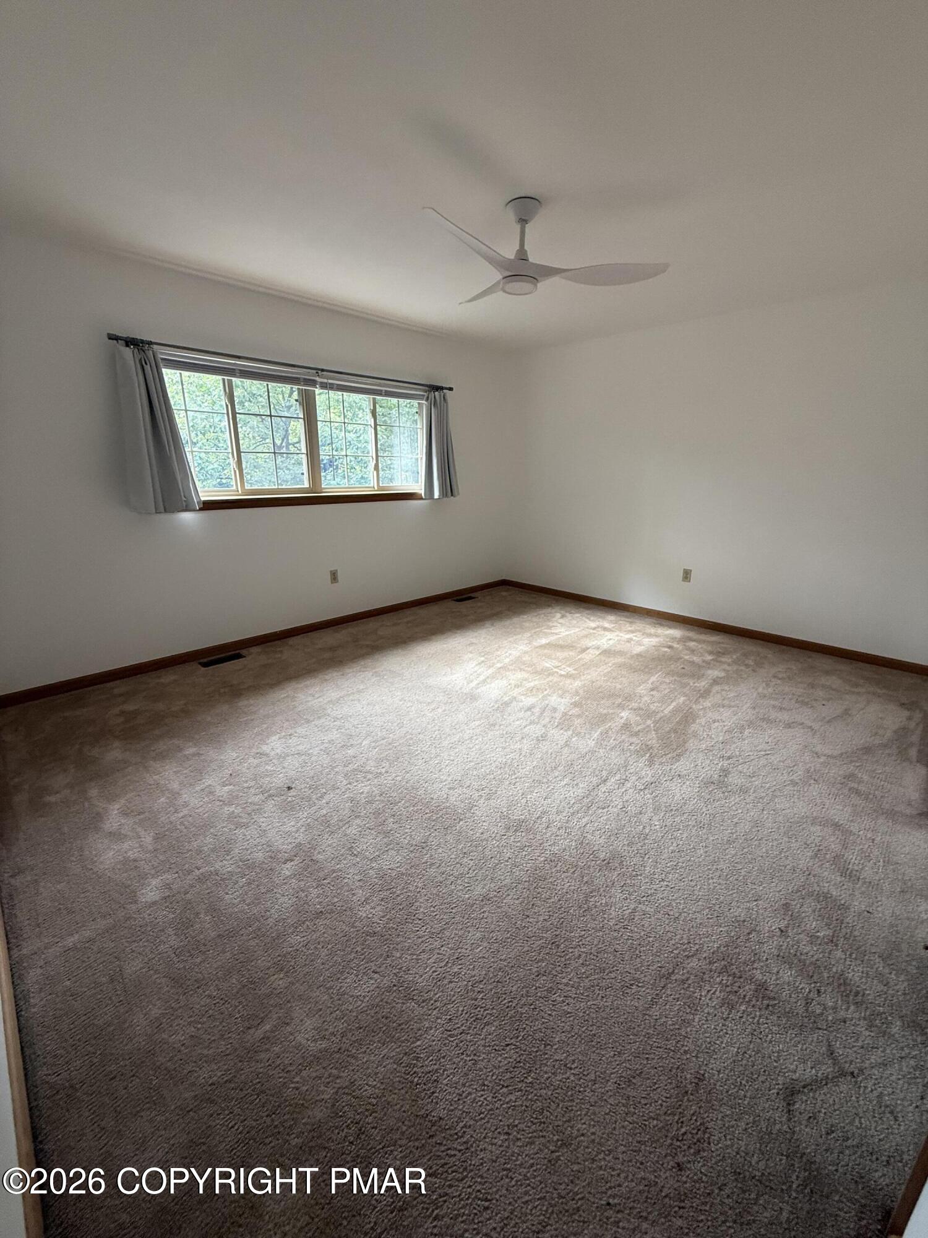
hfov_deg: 85.7
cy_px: 619
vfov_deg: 102.1
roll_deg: +0.8
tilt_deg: -15.6
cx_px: 464
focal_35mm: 14
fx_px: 500
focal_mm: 2.22
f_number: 2.2
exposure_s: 1/99
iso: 200
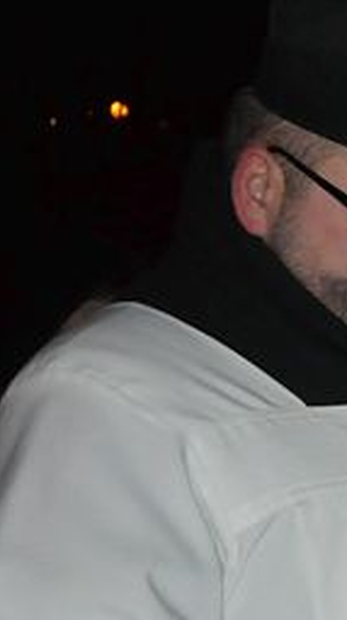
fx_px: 2918
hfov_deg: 6.4
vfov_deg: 12.0
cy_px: 509
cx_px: 891
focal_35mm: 178
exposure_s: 1/60
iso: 2000
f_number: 5
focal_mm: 34
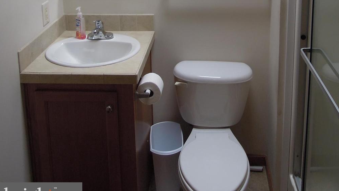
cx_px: 192
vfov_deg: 25.9
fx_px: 360
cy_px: -50
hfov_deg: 50.3
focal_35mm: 40
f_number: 2.8
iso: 160
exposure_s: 1/60
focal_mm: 4.3
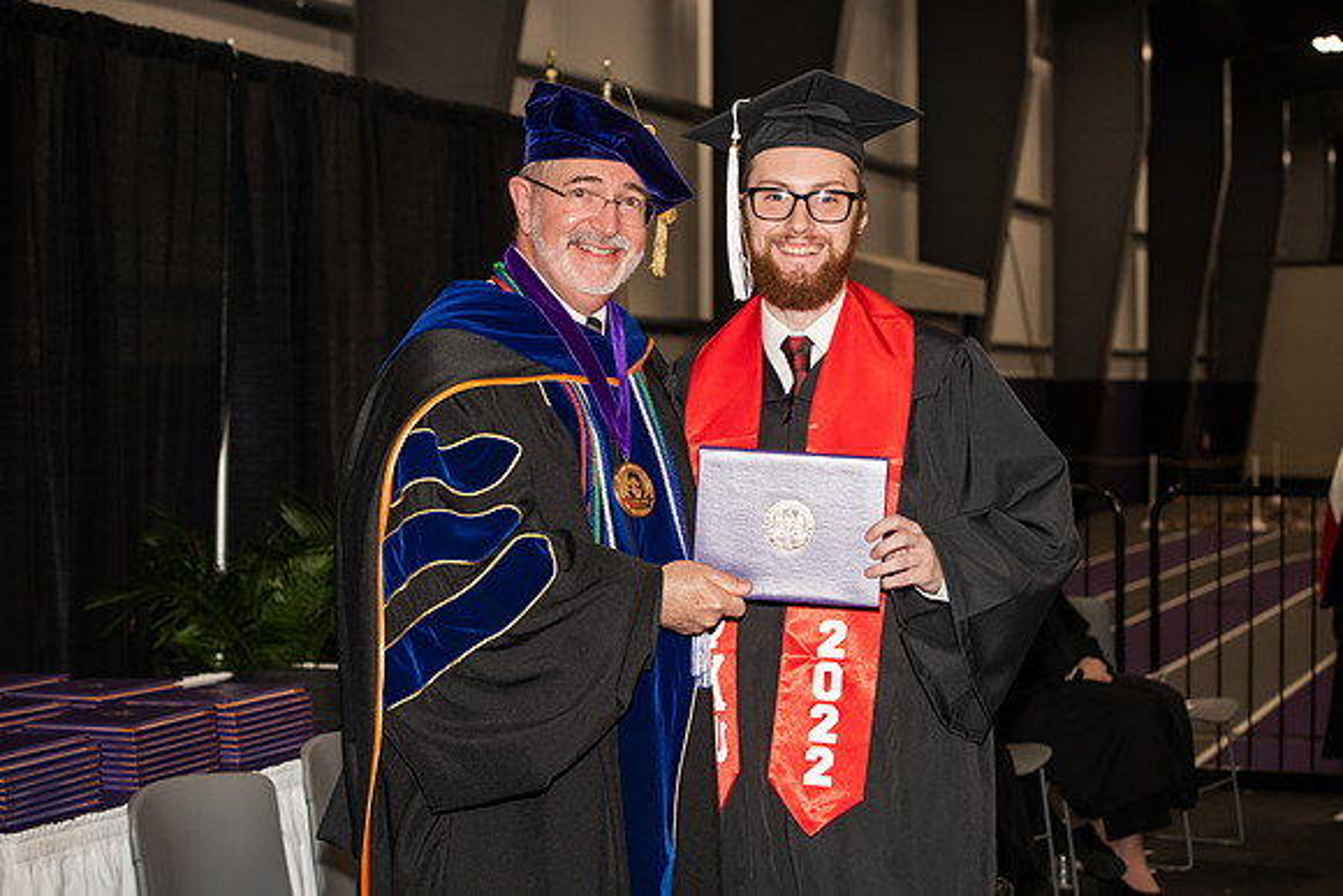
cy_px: 448
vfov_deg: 19.5
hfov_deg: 28.8
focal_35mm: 70
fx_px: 2612
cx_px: 672
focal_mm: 70
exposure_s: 1/200
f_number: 5.6
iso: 1000
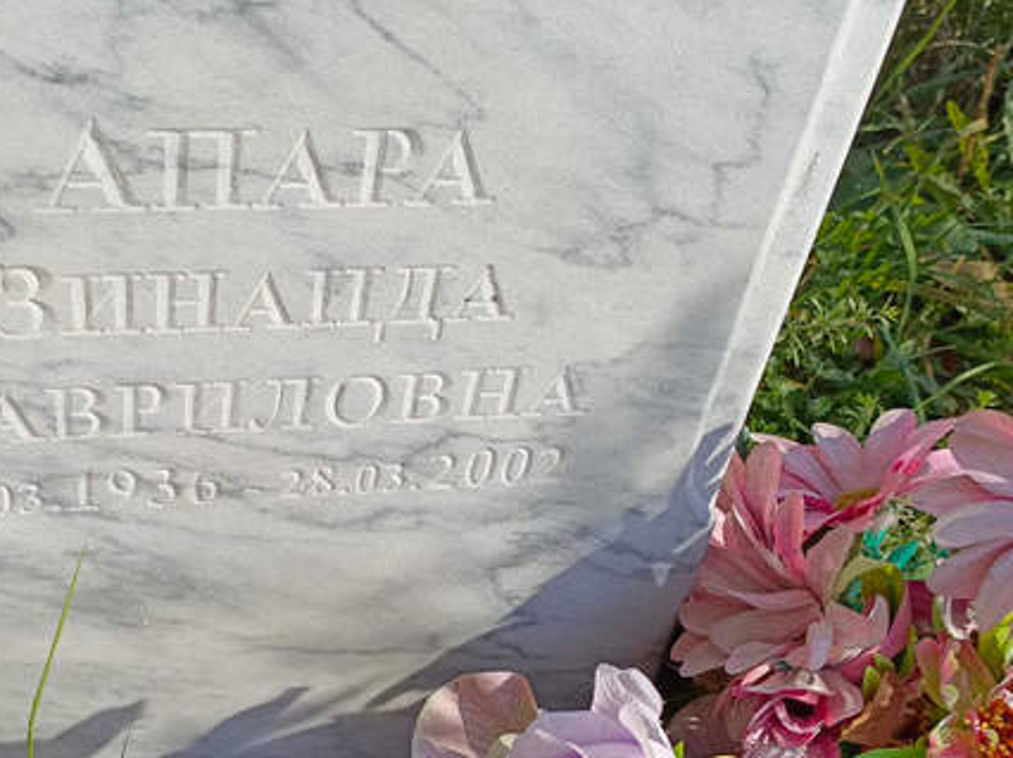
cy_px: 463
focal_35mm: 47
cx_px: 328
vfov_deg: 30.7
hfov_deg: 39.9
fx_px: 1375
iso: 114
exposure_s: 1/1230
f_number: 1.69
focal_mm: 4.76
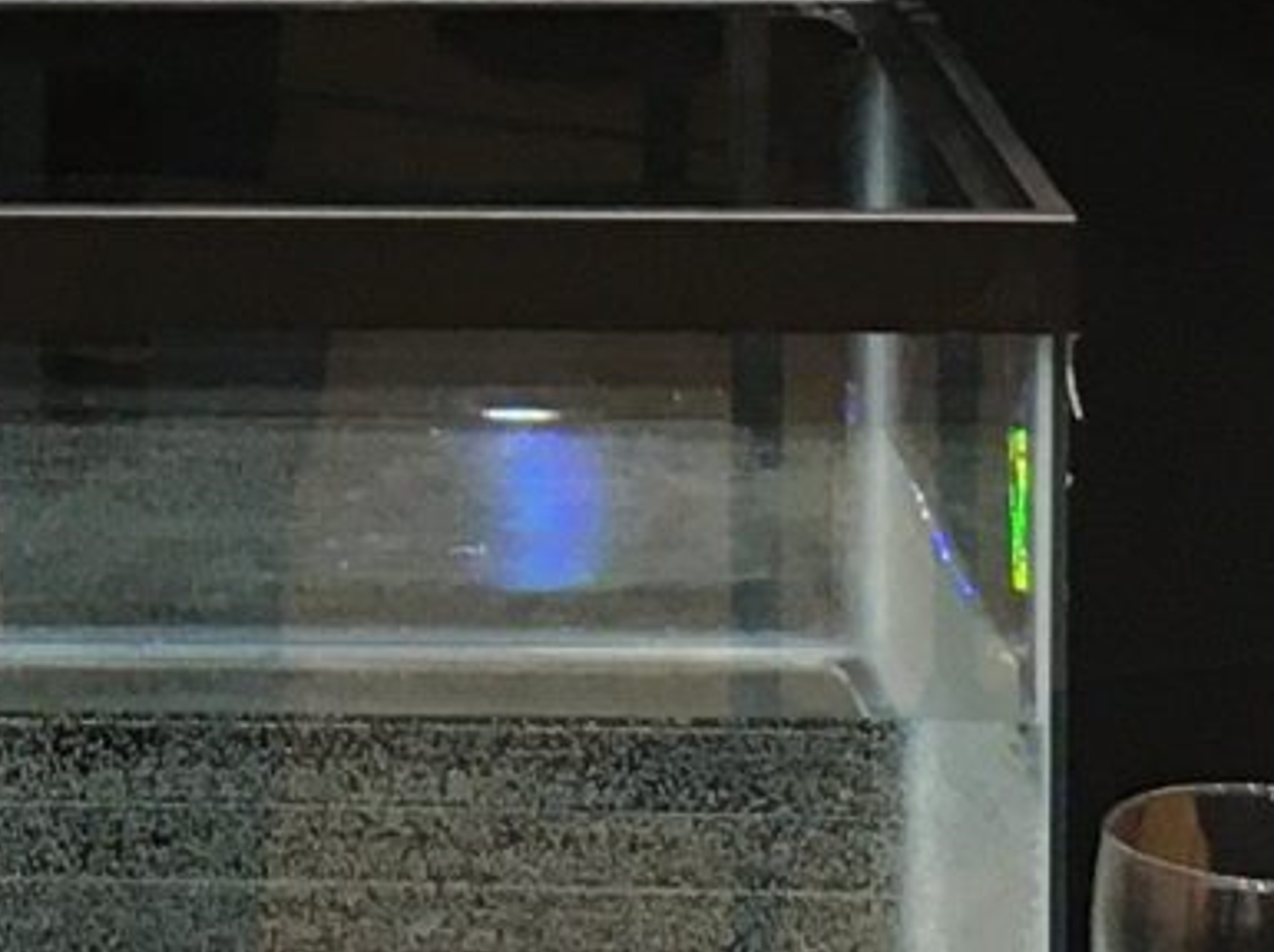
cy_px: -896
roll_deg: +0.7
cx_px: -341
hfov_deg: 10.1
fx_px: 7096
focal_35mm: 193
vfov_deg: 7.4
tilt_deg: -4.4
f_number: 2.2
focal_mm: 4.15
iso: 64
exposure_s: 1/30
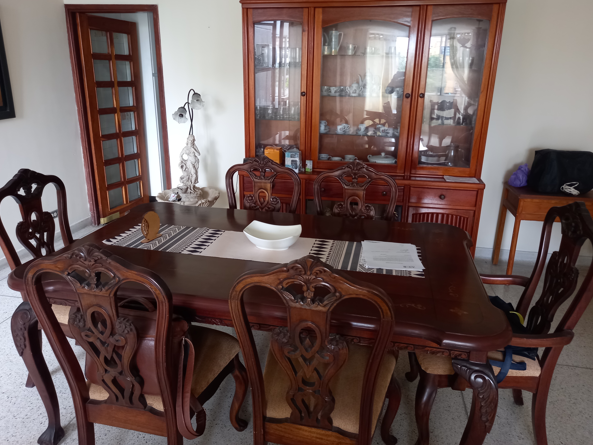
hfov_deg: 67.3
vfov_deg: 53.1
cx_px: 289
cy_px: 214
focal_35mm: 26
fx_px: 445
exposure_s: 1/24
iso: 200
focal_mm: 4.6
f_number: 2
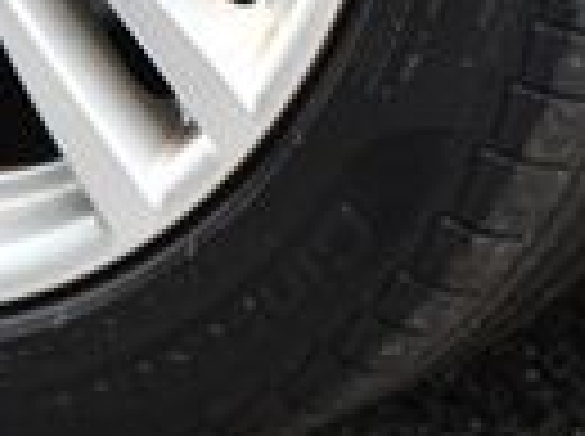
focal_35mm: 725
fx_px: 12230
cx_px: -54
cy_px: -378
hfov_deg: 2.7
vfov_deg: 2.0
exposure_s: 1/250
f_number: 5.6
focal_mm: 102
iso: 400
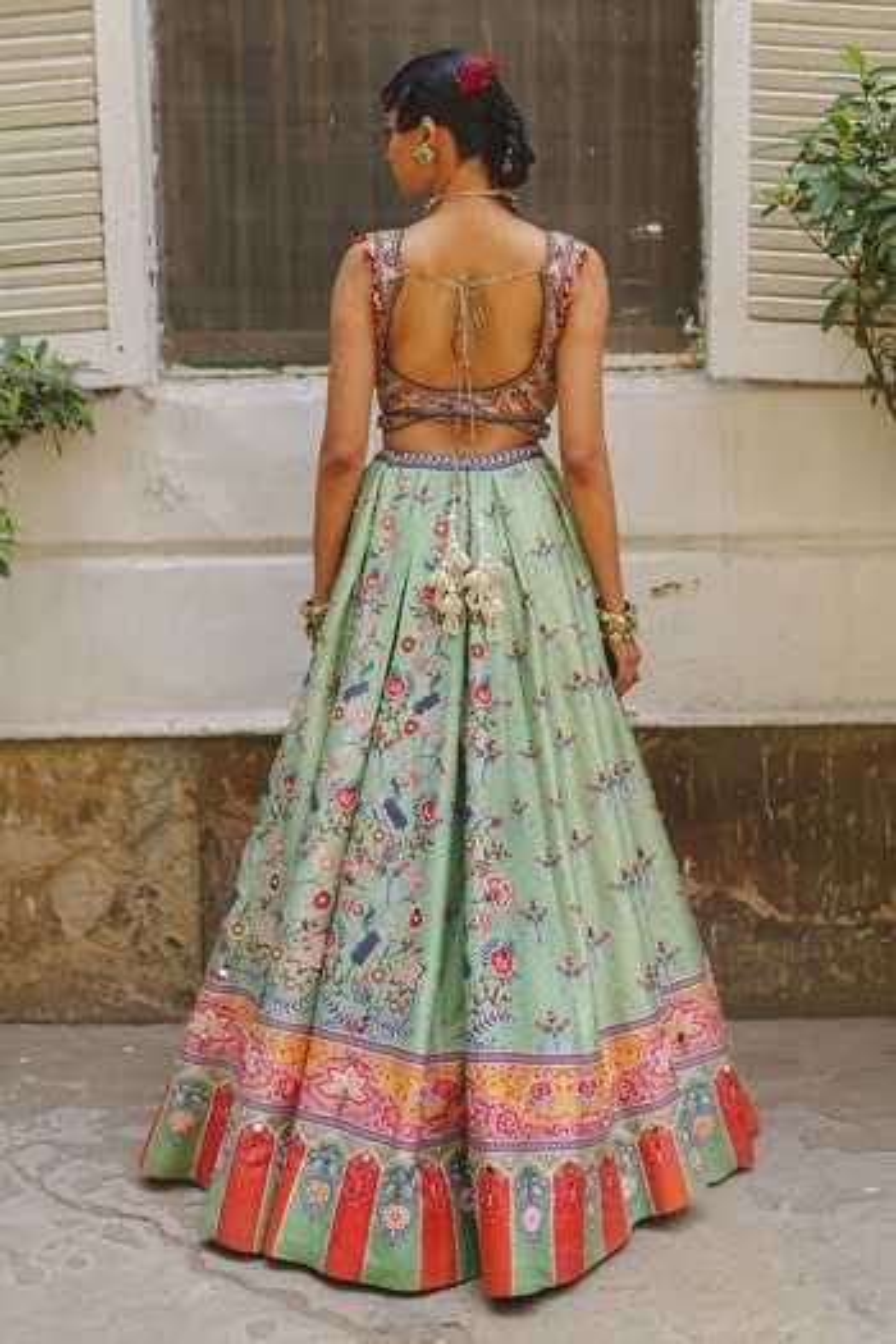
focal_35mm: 35
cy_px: 672
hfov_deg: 37.9
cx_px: 448
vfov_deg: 54.4
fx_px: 1307
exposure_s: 1/1000
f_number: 2
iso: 200
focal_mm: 35
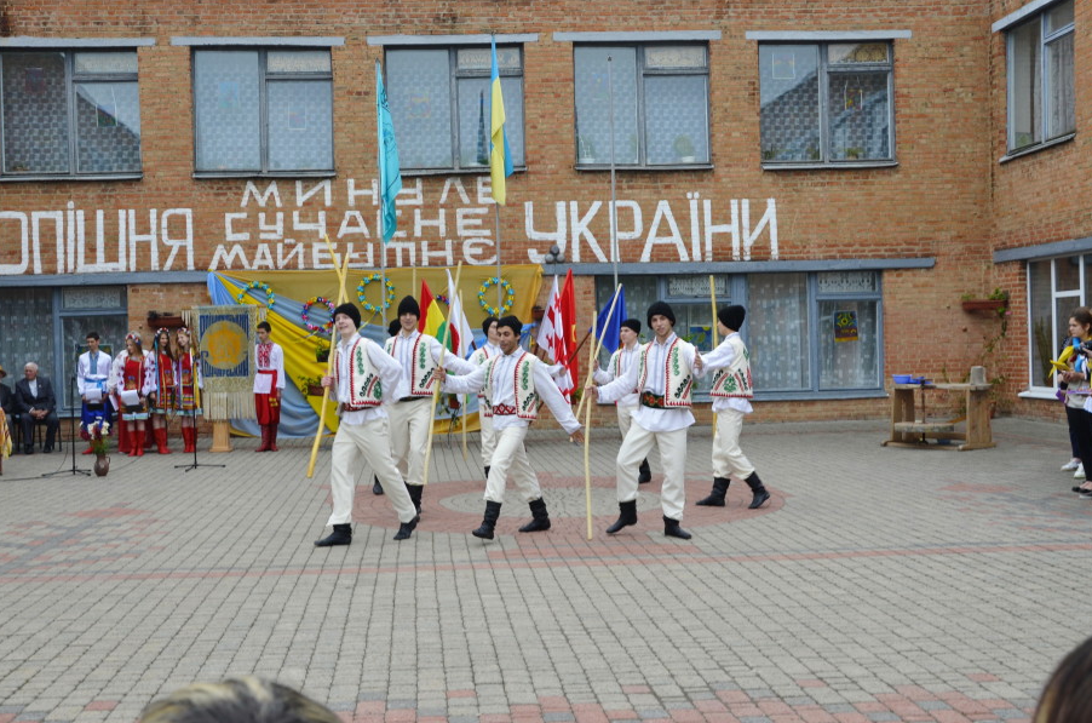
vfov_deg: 31.3
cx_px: 489
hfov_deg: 45.9
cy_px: 339
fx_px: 1288
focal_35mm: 43
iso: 200
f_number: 7.1
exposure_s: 1/200
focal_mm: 25
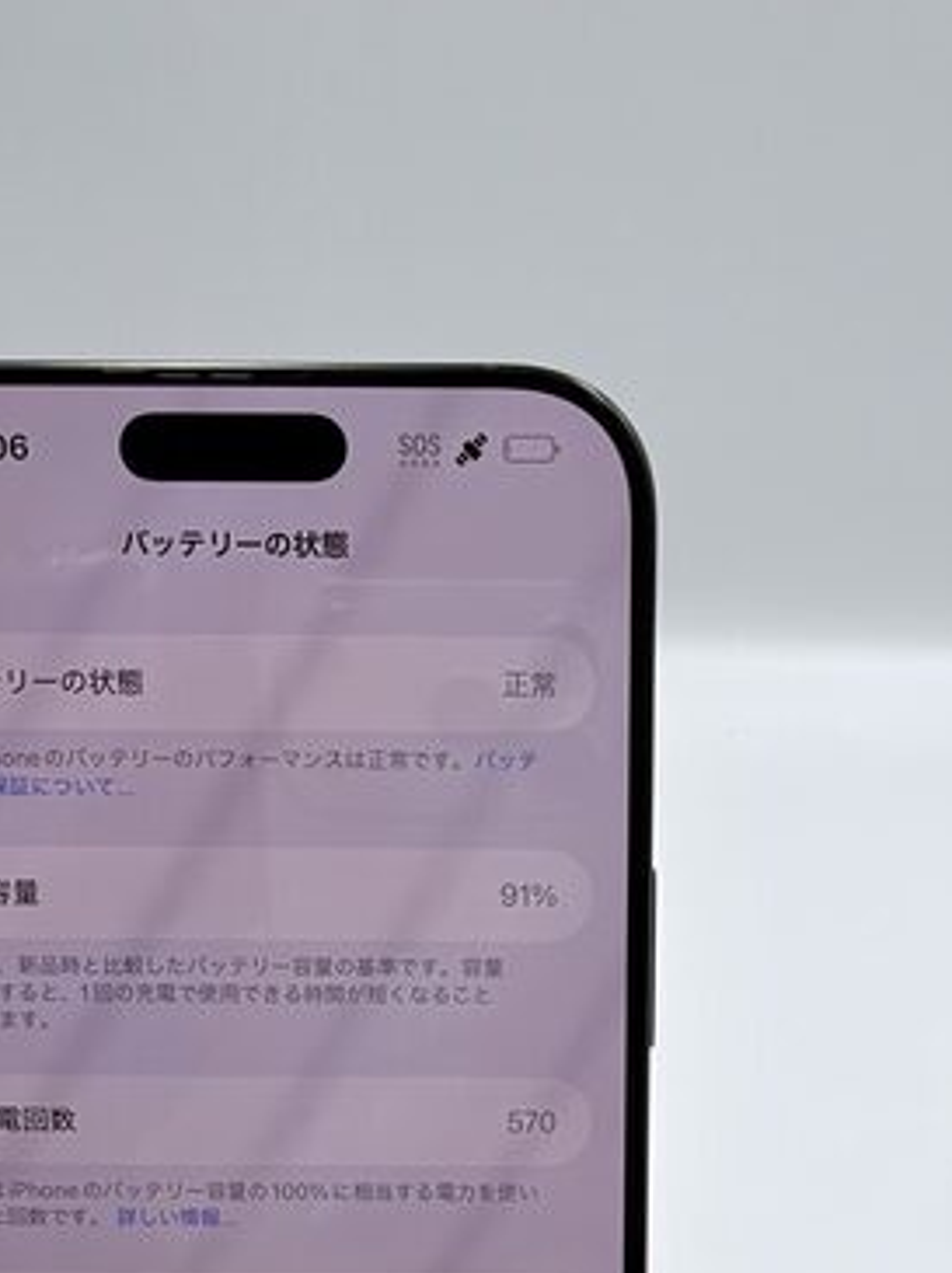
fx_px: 1763
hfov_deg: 30.1
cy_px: 1123
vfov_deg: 37.4
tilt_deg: -28.4
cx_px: 577
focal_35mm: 48
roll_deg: -0.1
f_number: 2.2
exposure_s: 1/256
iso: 40
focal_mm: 2.22
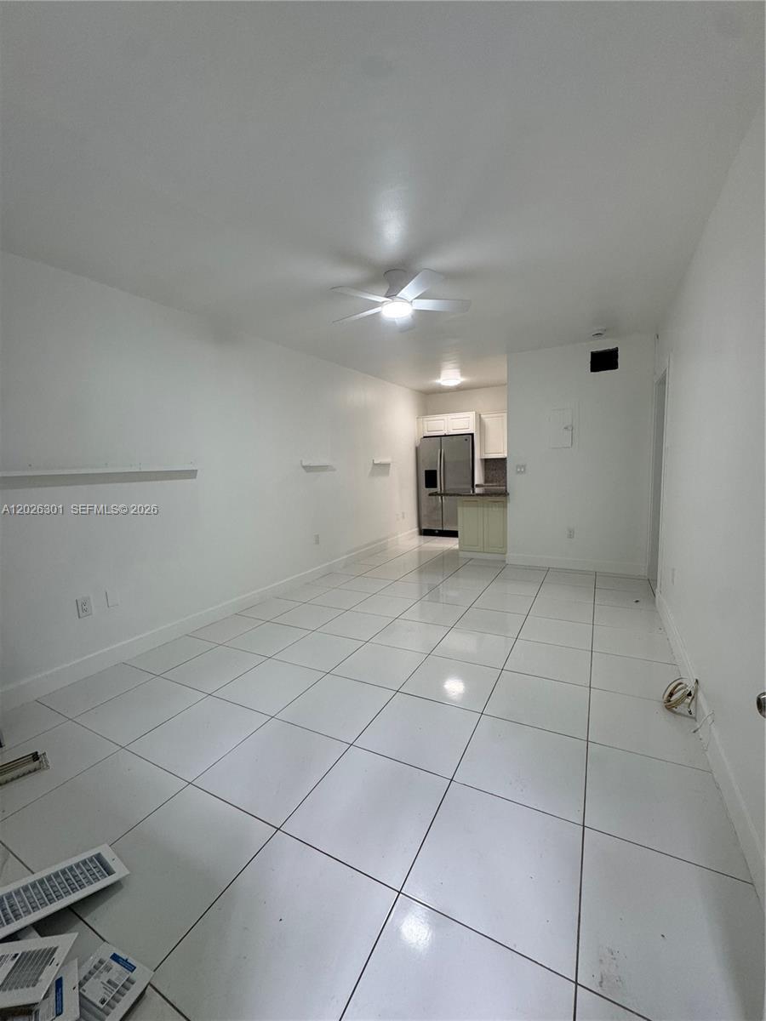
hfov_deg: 85.7
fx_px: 413
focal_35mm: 14
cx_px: 383
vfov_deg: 102.1
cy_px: 510
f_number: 2.2
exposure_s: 1/120
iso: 160
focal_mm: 2.22
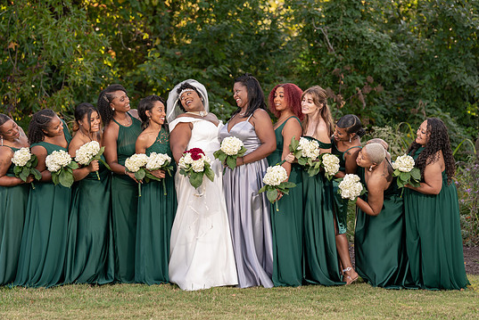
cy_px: 162
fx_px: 2184
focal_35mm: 164
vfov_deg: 8.4
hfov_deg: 12.5
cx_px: 225
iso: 160
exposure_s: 1/200
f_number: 4
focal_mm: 147
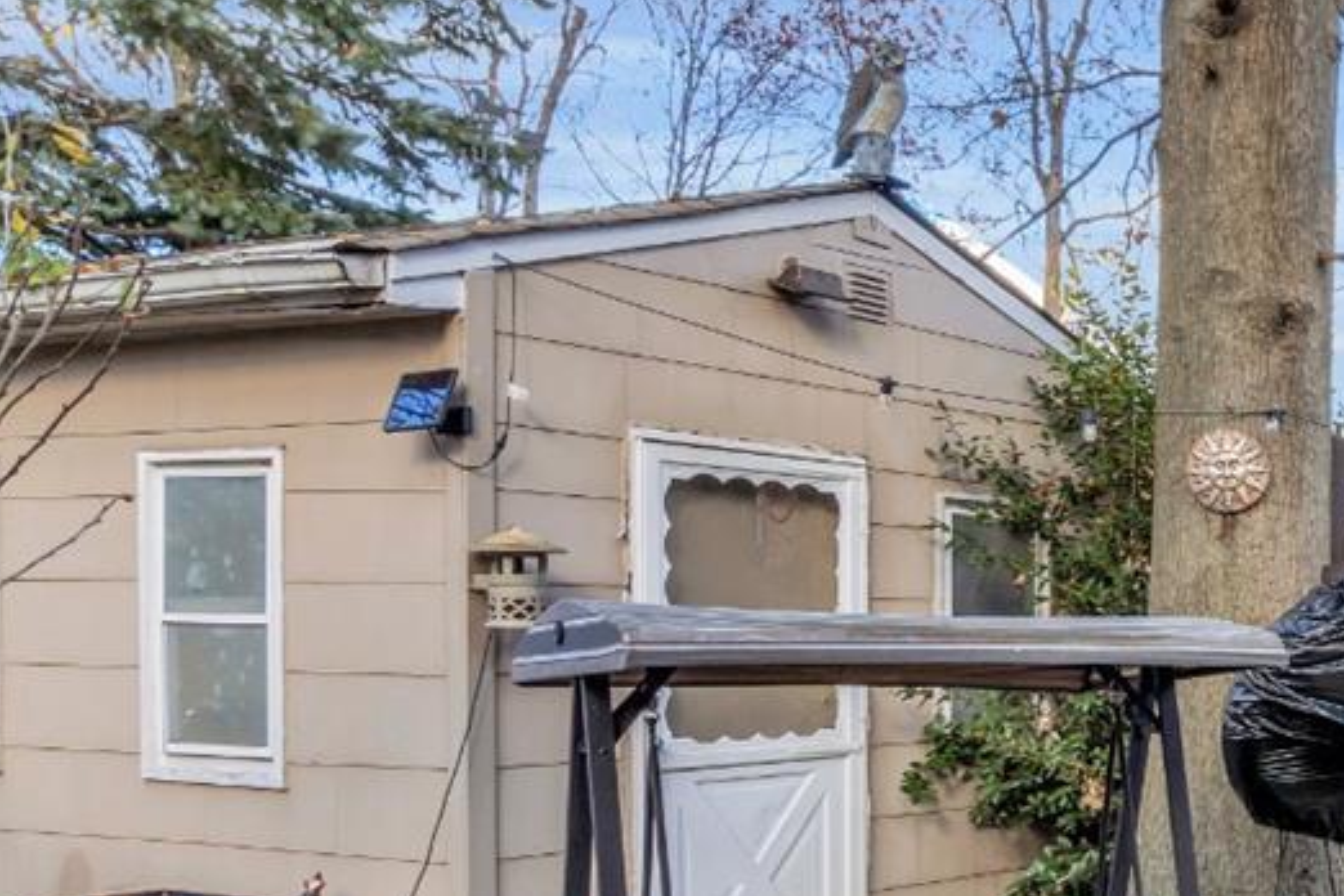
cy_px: 654
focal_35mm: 46
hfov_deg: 32.7
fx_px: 1717
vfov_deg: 28.9
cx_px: 1722
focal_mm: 16
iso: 200
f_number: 16
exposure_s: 1/6
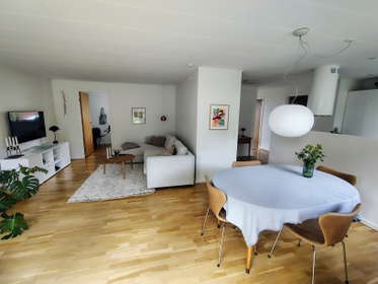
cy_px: 142
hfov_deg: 94.5
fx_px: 175
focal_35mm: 16
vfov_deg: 78.1
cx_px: 189
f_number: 2.2
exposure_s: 1/50
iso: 245
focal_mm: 1.66
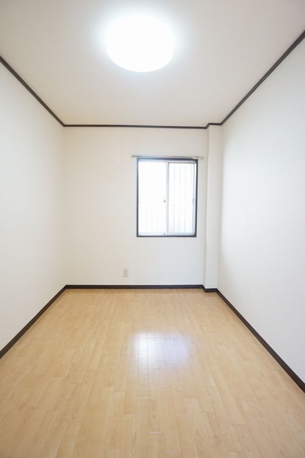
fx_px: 305
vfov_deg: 73.7
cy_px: 229
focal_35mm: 24
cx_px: 152
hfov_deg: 53.1
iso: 1000
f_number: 4
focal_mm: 16
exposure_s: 1/160
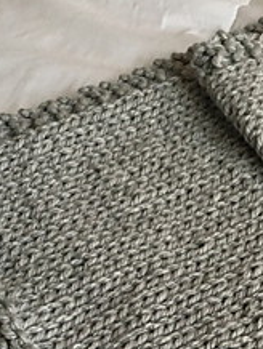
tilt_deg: -52.2
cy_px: 384
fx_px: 859
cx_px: 273
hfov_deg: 17.0
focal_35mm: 85
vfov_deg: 21.8
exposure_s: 1/15
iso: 80
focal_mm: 4.15
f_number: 2.2
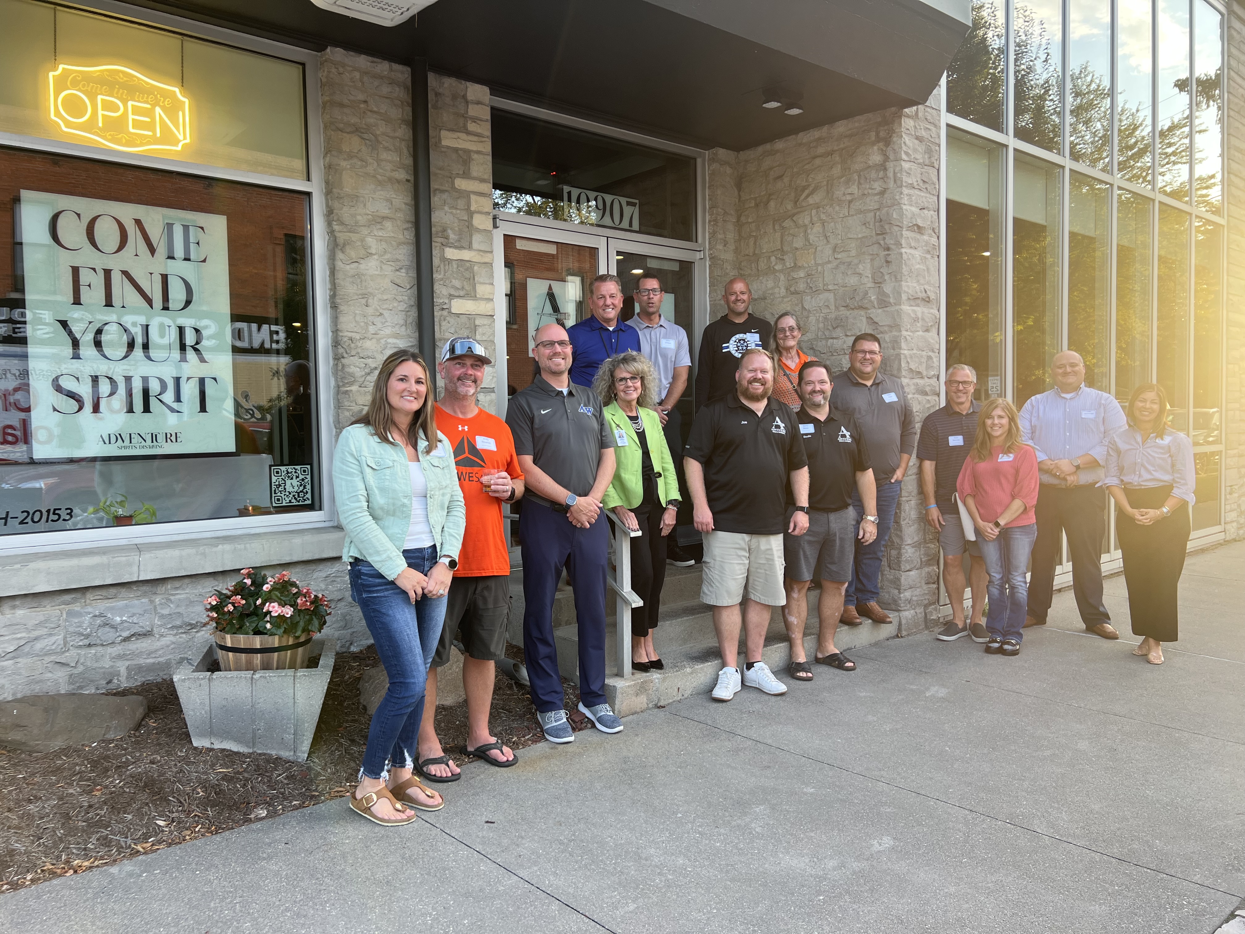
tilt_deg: -2.6
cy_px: 467
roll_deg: +1.4
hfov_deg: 67.3
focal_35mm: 26
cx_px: 622
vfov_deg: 53.1
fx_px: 935
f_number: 1.5
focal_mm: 5.7
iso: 50
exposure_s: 1/150
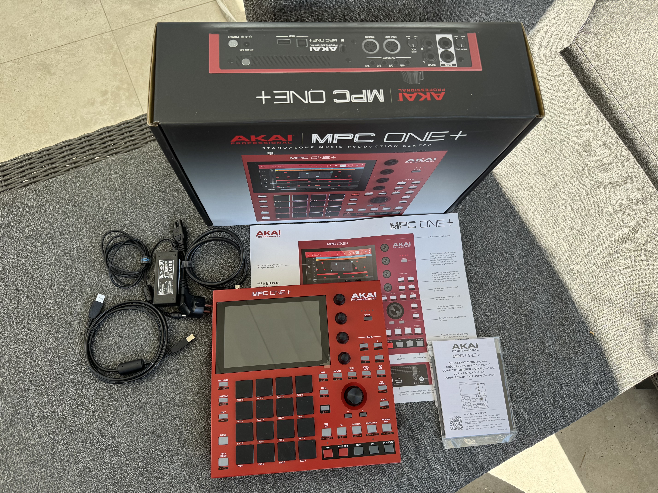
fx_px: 456
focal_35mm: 24
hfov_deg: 71.6
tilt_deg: -71.5
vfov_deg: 56.8
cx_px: 329
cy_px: 246
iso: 80
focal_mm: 6.76
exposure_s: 1/678
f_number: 1.78
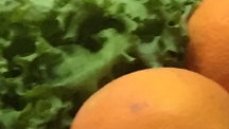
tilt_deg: -37.2
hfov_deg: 8.3
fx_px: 1422
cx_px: 585
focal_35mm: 234
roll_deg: -0.7
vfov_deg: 5.1
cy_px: -156
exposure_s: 1/33
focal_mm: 4.15
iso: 200
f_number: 2.2
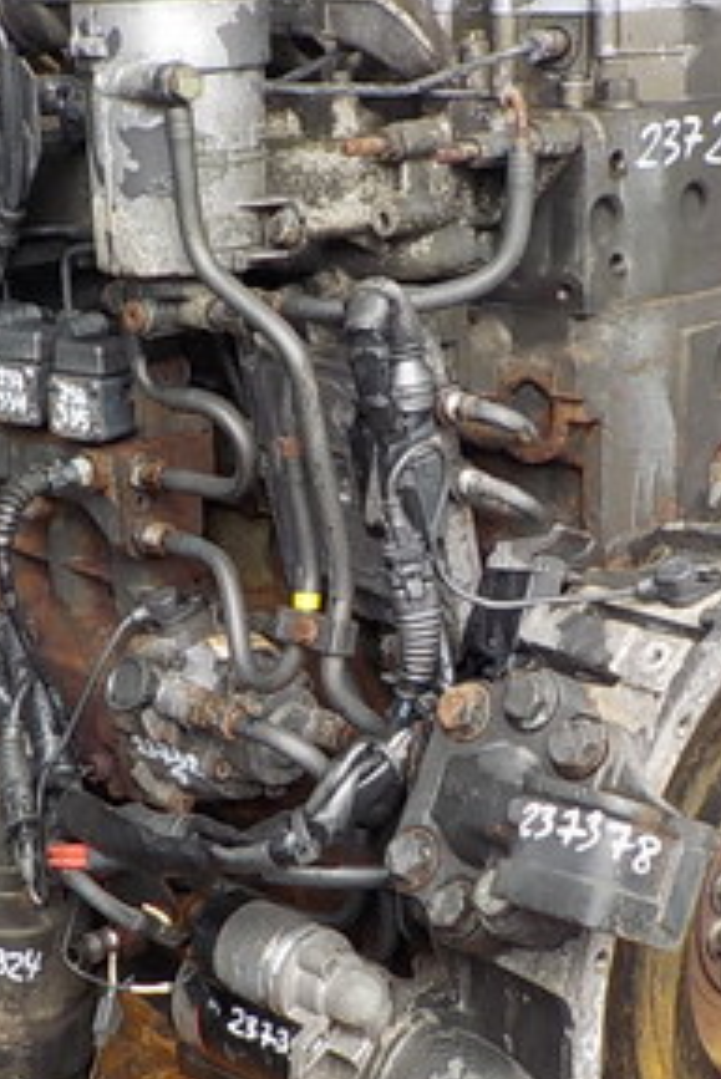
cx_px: 284
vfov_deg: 29.2
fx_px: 2070
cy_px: 556
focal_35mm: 69
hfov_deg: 19.7
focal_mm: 4.1
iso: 125
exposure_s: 1/30
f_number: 3.3
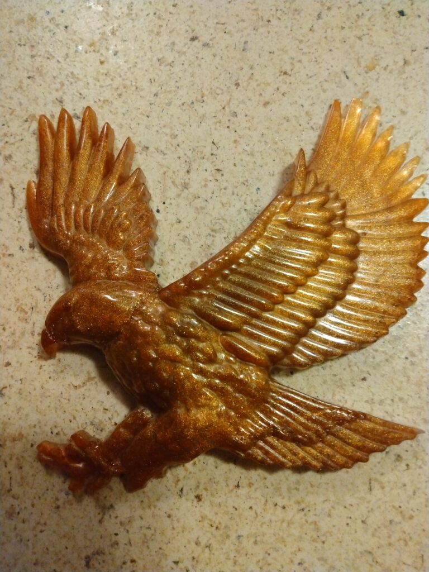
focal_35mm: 20
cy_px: 286
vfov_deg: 81.7
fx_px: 330
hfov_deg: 66.0
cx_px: 214
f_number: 2
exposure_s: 1/30
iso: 716
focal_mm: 3.54
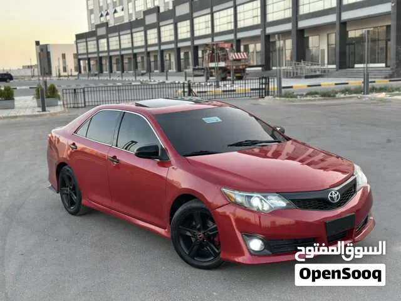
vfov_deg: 30.3
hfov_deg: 39.7
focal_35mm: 48
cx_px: 200
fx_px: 556
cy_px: 150
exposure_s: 1/121
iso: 64
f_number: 1.78
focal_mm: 6.86
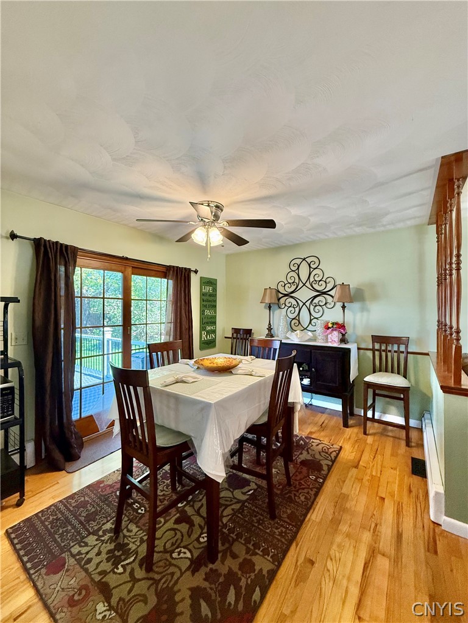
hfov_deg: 85.7
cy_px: 312
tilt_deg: +0.4
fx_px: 252
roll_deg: -0.7
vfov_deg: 102.1
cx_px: 234
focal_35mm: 14
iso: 400
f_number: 2.2
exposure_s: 1/120
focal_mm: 2.22
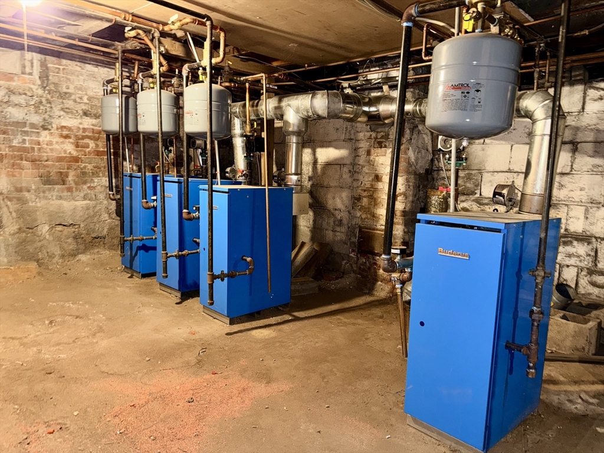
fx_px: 419
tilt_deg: -8.3
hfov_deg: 71.6
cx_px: 302
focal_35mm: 24
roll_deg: -2.2
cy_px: 226
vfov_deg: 56.8
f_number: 1.78
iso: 100
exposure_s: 1/9
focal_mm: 6.76
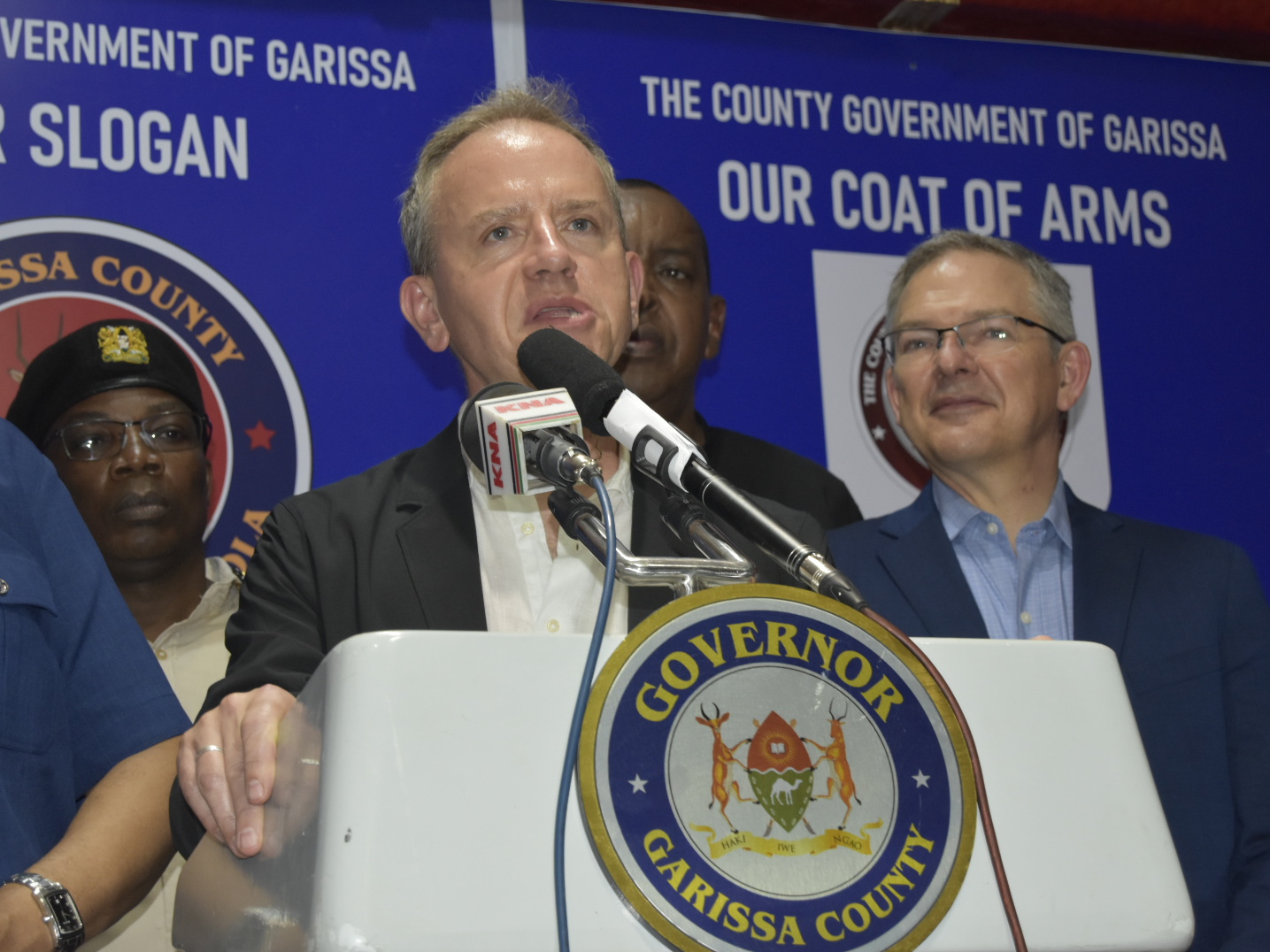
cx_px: 703
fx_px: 3285
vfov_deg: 16.5
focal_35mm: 90
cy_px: 476
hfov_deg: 21.9
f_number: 5.6
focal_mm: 55
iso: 1400
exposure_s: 1/60
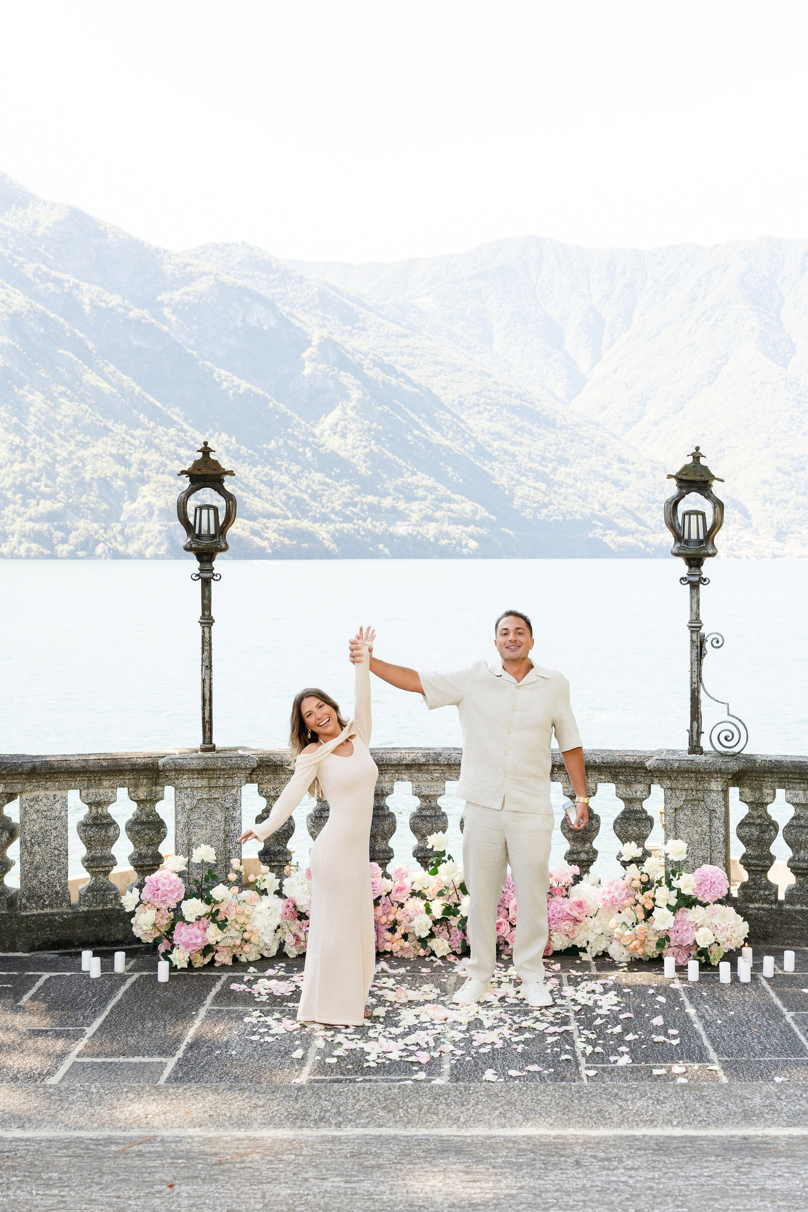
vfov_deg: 45.4
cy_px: 606
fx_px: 1448
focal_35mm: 43
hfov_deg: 31.2
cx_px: 404
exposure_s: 1/250
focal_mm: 43
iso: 250
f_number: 6.3
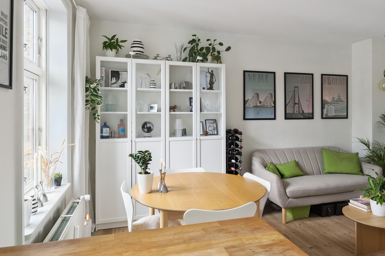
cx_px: 205
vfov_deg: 53.0
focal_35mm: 24
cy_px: 115
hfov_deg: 73.7
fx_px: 257
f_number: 7.1
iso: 400
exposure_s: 1/10
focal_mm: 14
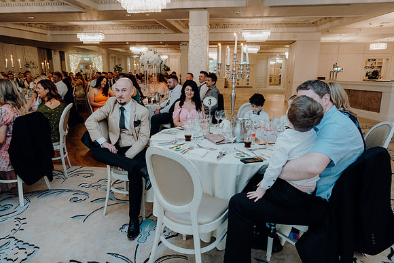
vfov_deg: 53.2
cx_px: 197
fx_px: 263
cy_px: 132
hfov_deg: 73.7
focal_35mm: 24
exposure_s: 1/160
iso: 2500
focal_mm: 24
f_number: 3.5
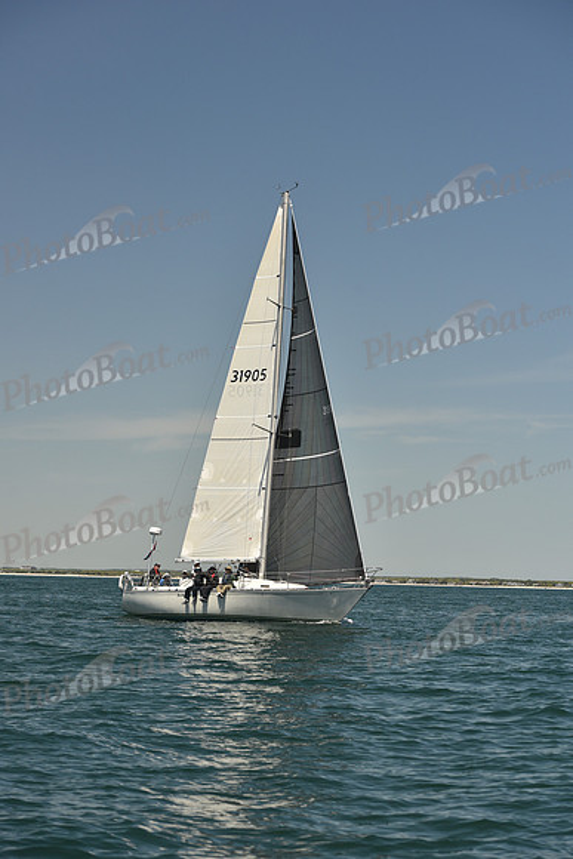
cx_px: 286
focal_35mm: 82
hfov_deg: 16.7
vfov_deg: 24.8
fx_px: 1956
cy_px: 430
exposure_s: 1/800
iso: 250
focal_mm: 82
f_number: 5.6
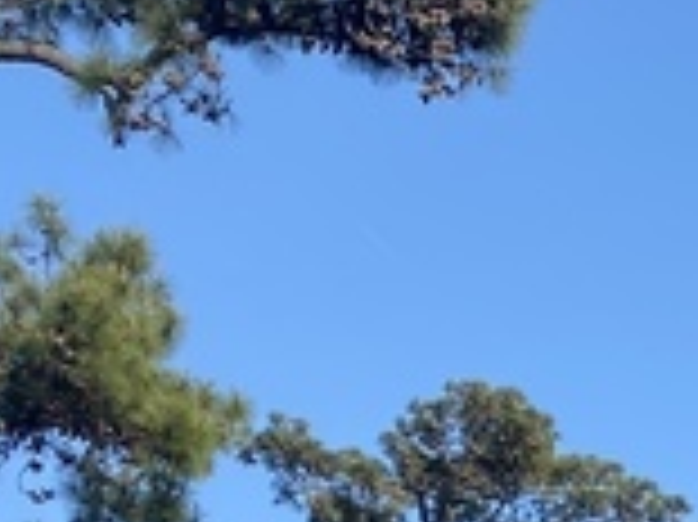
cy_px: 999
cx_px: 1473
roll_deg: +1.9
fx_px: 2700
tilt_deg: +7.0
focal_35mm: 134
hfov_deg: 12.6
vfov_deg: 10.3
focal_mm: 4.25
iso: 32
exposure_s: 1/1484
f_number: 1.8
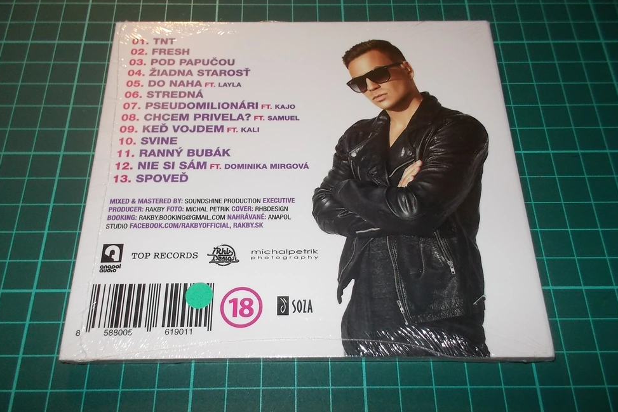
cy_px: 216
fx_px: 532
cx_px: 303
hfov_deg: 60.3
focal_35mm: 31
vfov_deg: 42.3
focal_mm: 4.1
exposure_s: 1/30
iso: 200
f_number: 3.3
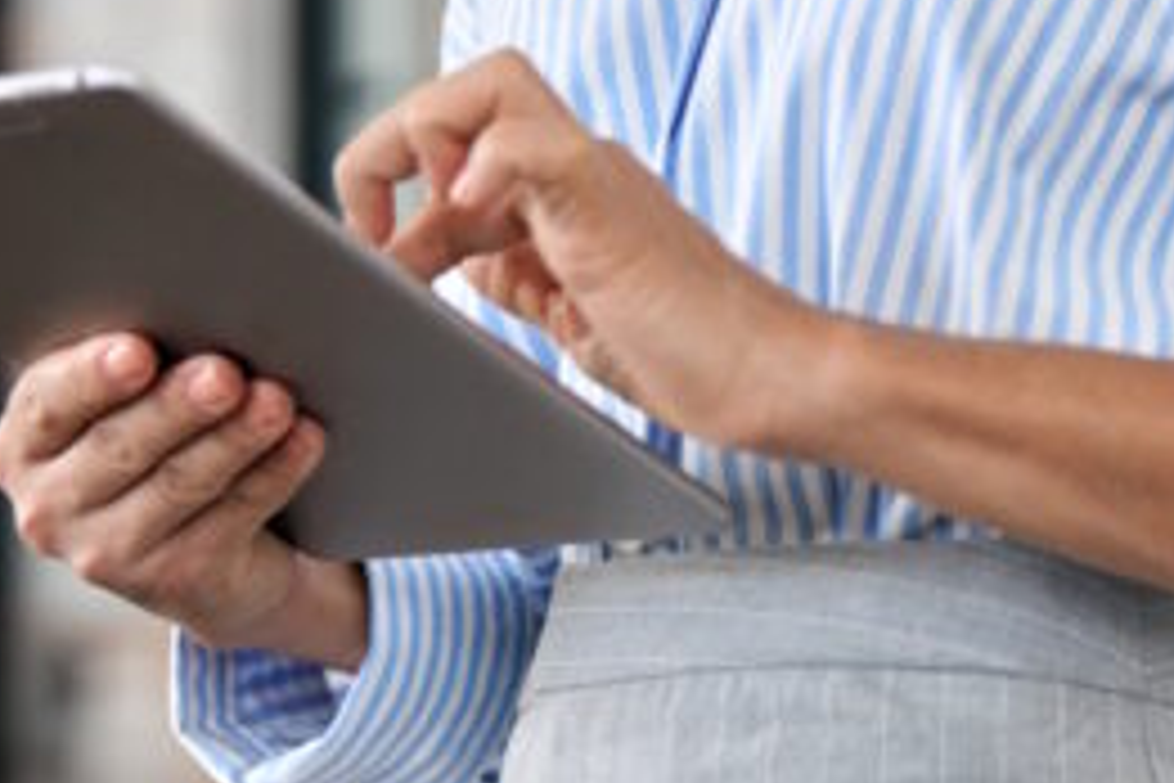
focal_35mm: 196
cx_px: 1583
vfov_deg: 6.9
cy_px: -335
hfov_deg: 10.2
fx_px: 6391
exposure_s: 1/250
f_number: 1.8
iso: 200
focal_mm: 50
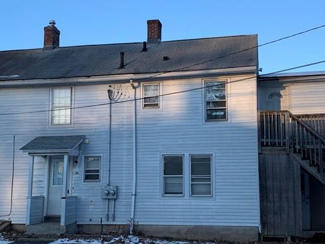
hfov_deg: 38.9
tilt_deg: +7.6
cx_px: 164
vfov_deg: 29.7
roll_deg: -0.1
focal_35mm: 49
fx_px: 460
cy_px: 134
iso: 25
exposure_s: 1/549
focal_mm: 4.25
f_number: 1.8
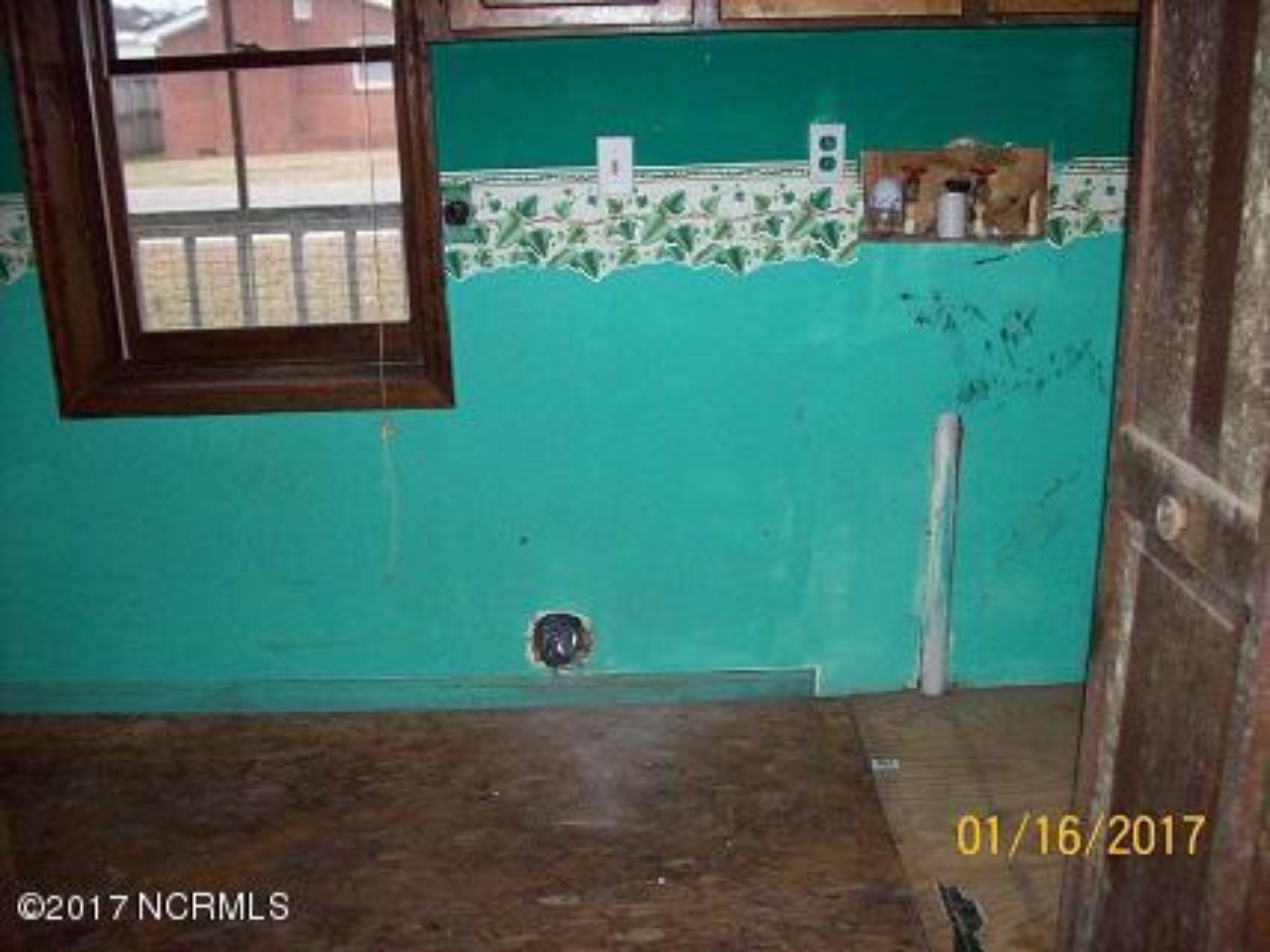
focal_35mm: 36
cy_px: 476
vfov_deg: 39.7
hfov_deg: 51.4
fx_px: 1321
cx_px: 635
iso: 140
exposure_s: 1/64
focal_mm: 6
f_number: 2.7
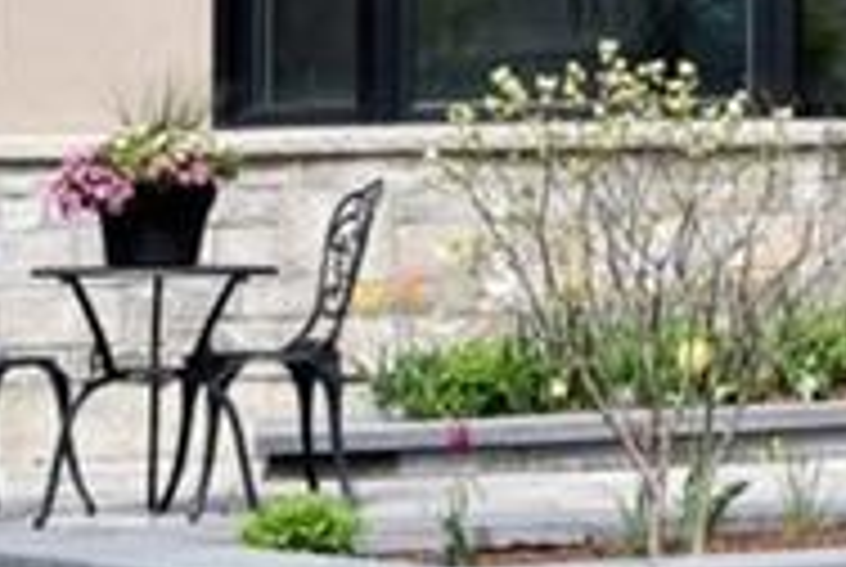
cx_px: 1719
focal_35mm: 163
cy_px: -142
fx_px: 3836
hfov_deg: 11.3
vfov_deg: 8.4
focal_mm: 30
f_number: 13
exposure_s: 1/640
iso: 640
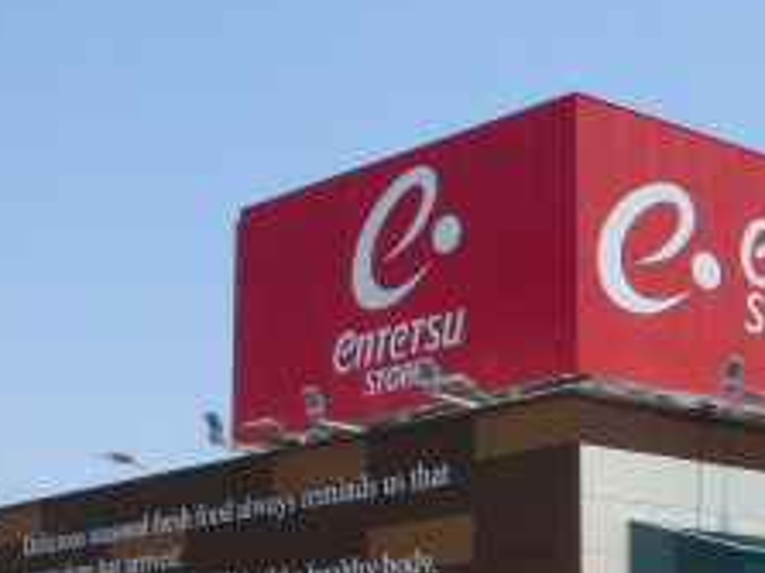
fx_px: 1524
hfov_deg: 27.5
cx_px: 635
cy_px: 559
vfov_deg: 20.7
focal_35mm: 69
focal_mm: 4.24
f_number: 7.9
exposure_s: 1/200
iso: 80
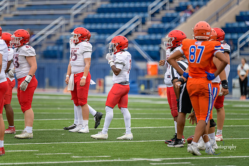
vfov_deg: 4.6
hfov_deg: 6.9
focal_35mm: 300
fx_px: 2075
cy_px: 83
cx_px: 124
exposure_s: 1/800
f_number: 2.8
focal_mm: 300
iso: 280
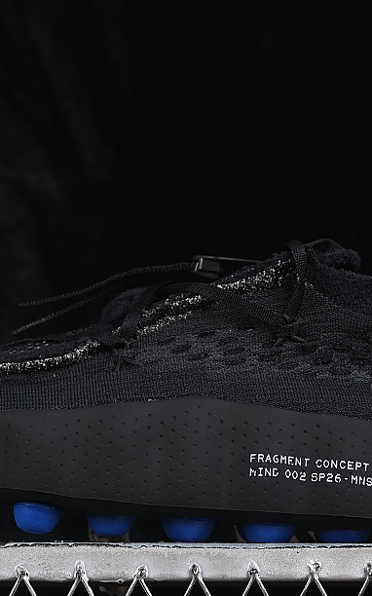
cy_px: 324
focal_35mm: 135
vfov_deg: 15.5
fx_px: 2192
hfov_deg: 9.7
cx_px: 190
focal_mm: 50
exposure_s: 1/60
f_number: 6.3
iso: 160
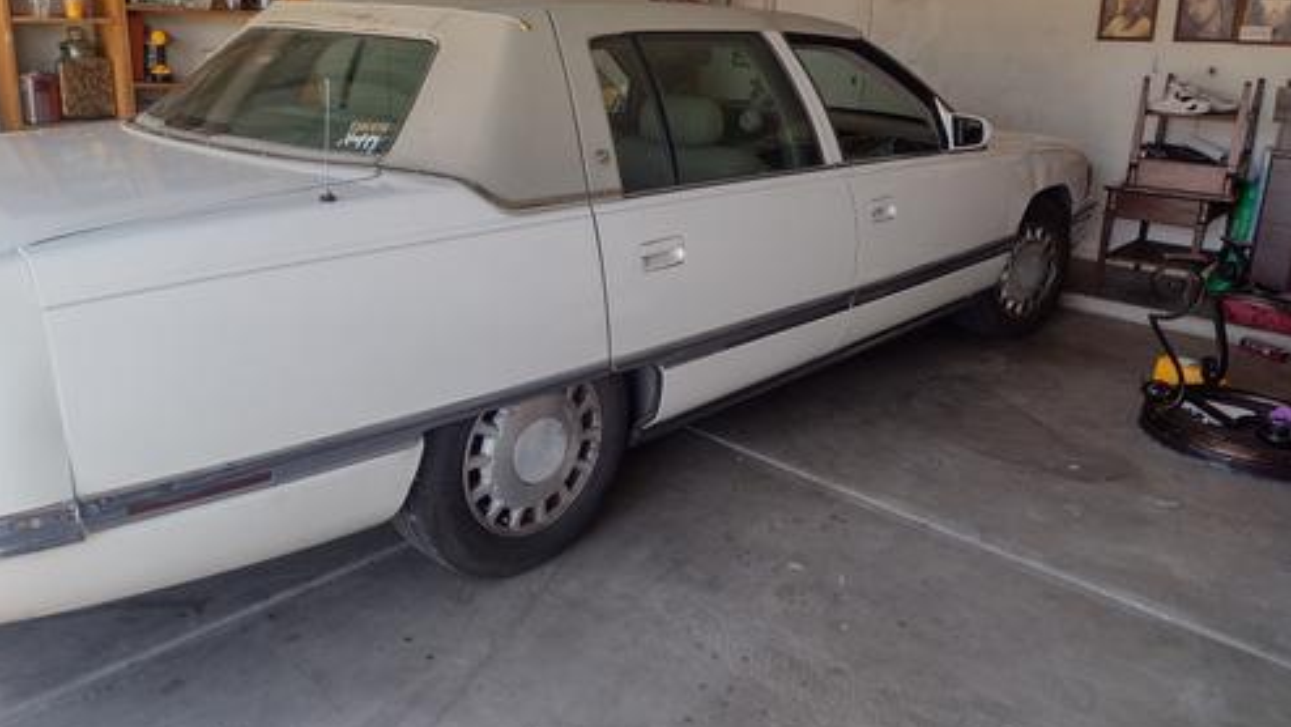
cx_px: 635
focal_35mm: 30
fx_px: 1027
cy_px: 275
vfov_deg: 38.7
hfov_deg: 64.3
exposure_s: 1/224
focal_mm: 4.71
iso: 100
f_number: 1.7
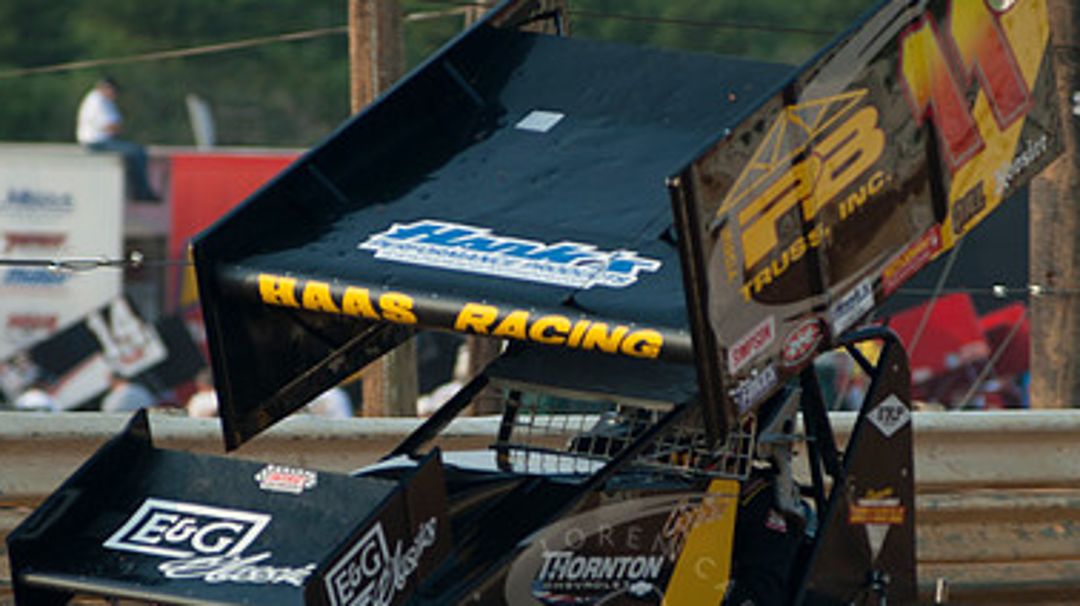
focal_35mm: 483
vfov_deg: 2.5
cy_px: 432
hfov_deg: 4.5
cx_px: 606
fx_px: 13822
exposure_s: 1/400
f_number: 3.5
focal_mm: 200
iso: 100
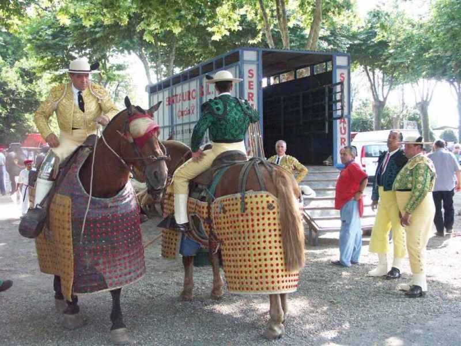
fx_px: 573
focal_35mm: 43
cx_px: 230
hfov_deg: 43.9
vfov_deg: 33.6
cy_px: 173
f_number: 2.8
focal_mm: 11.27
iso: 400
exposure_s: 1/500
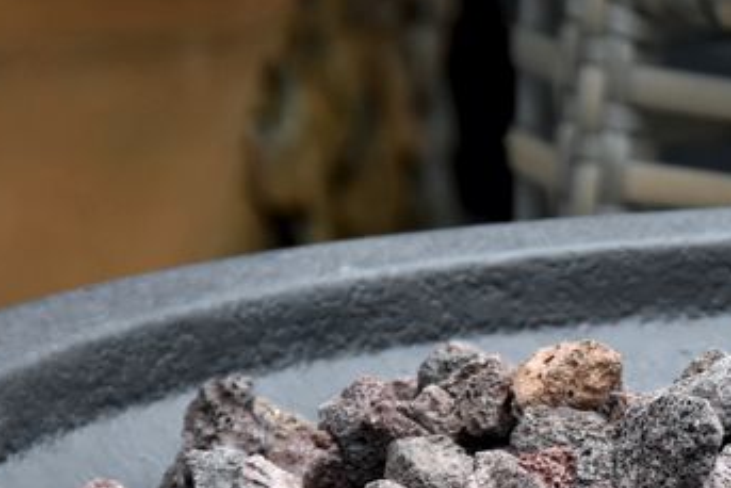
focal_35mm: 682
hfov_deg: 3.0
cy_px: 113
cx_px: 944
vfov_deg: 2.0
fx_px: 13854
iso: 800
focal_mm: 130
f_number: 8
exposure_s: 1/350
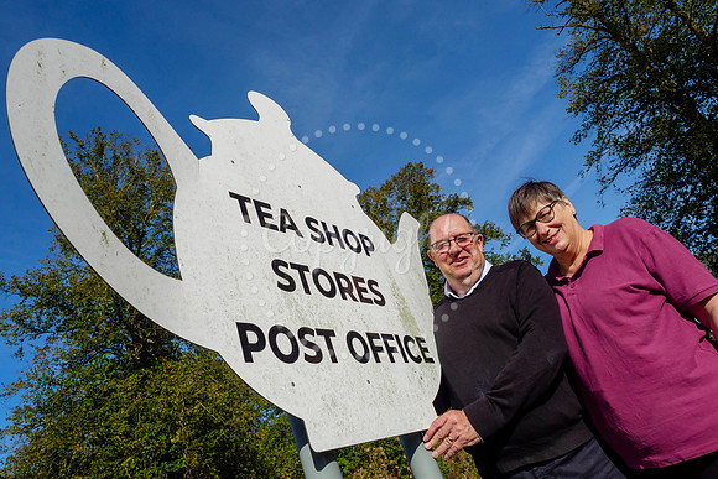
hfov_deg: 71.6
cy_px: 240
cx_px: 359
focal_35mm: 25
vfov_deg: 51.4
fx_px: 498
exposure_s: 1/4000
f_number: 4.5
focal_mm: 12
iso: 200
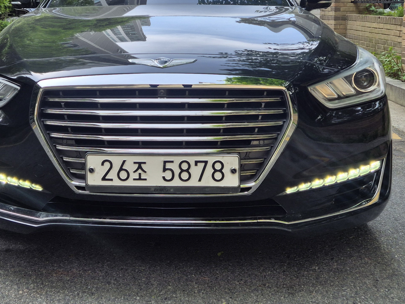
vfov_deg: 29.1
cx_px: 157
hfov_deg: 39.4
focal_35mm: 48
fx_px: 562
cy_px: 35
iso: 25
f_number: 1.8
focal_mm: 5.4
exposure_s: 1/1128
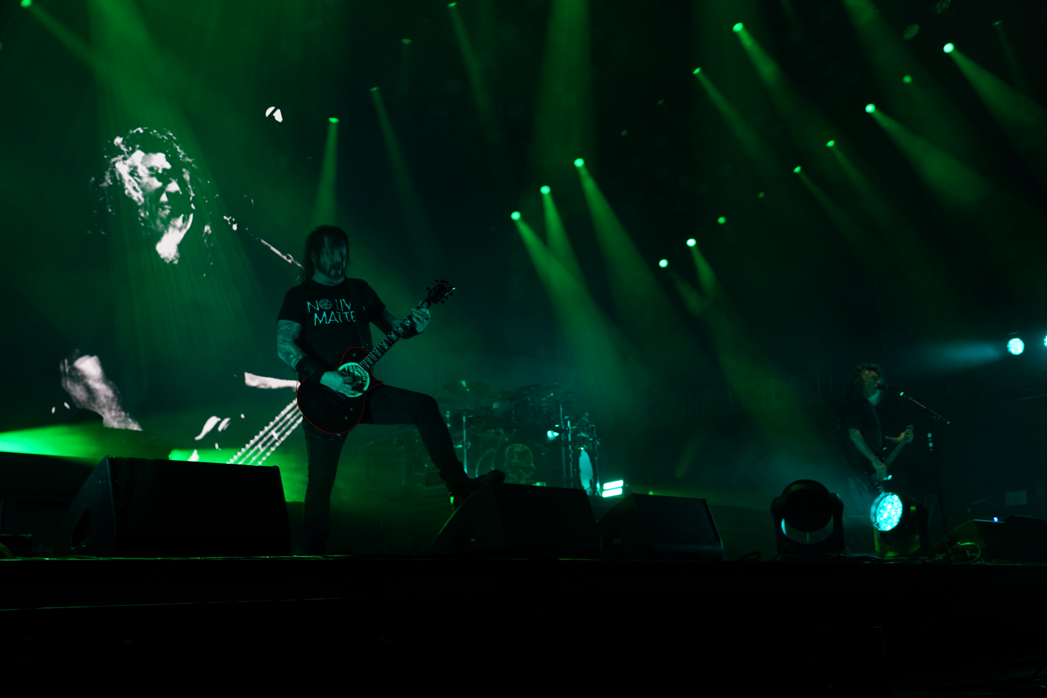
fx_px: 1047
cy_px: 357
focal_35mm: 36
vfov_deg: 36.9
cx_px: 519
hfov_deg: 53.1
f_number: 4.5
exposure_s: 1/50
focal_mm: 34
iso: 100
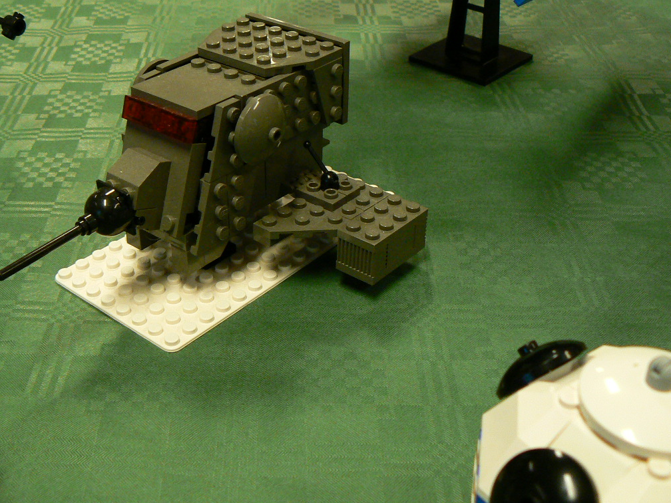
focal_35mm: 47
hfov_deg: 40.2
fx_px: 911
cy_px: 191
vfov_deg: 30.8
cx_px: 253
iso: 200
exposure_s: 1/25
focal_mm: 6
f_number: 2.8
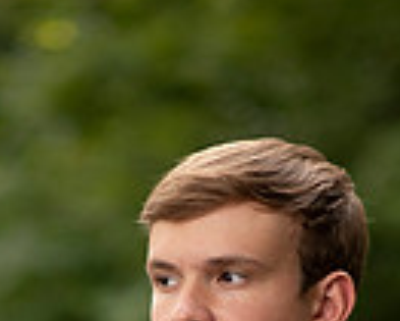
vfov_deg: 5.5
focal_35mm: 273
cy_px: 673
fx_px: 3234
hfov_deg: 7.1
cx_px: 198
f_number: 1.8
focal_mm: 85
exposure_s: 1/250
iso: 125
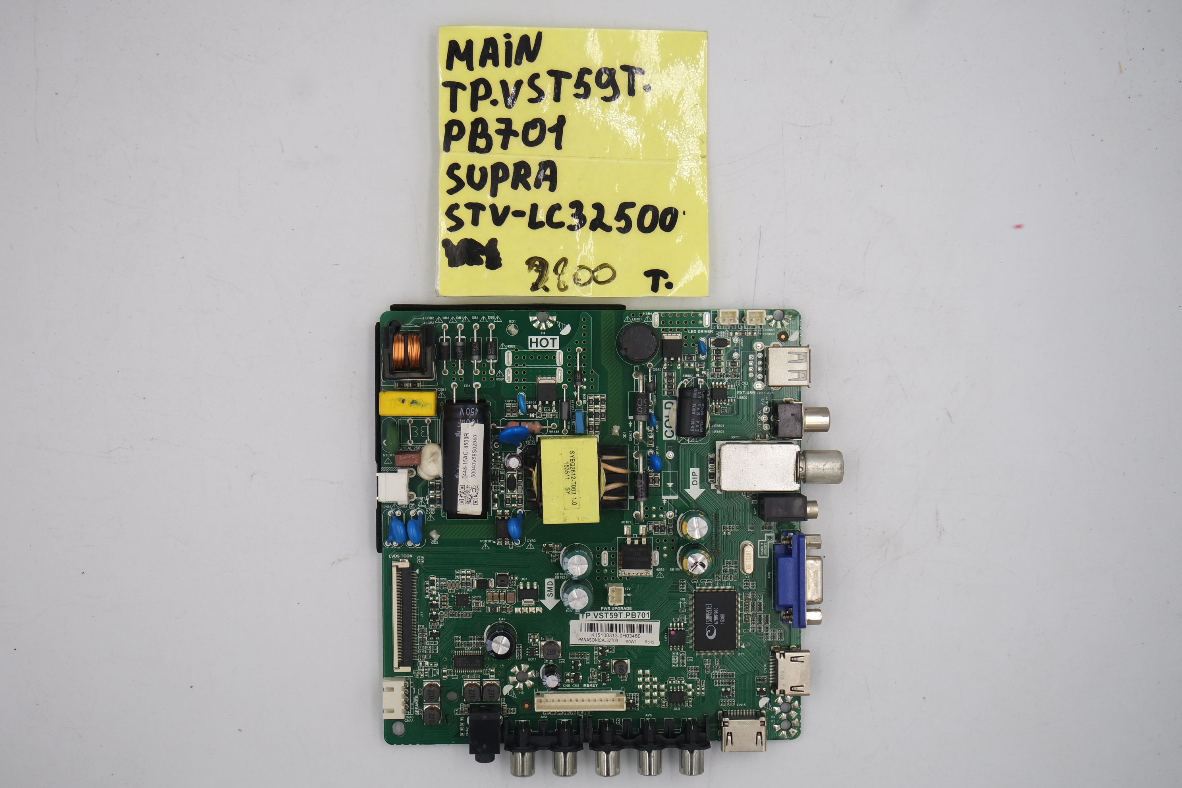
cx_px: 591
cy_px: 394
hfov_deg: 43.6
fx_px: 1477
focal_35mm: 45
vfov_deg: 29.9
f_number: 5.6
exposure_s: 1/100
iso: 160
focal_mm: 17
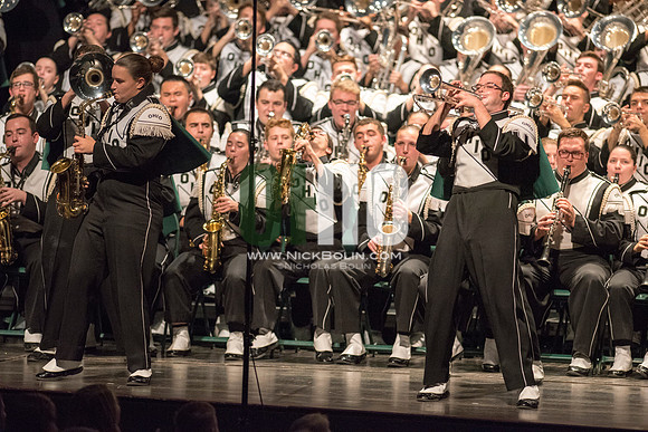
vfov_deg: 4.6
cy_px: 216
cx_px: 324
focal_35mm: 300
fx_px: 5401
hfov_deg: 6.9
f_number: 2.8
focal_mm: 300
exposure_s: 1/500
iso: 4000
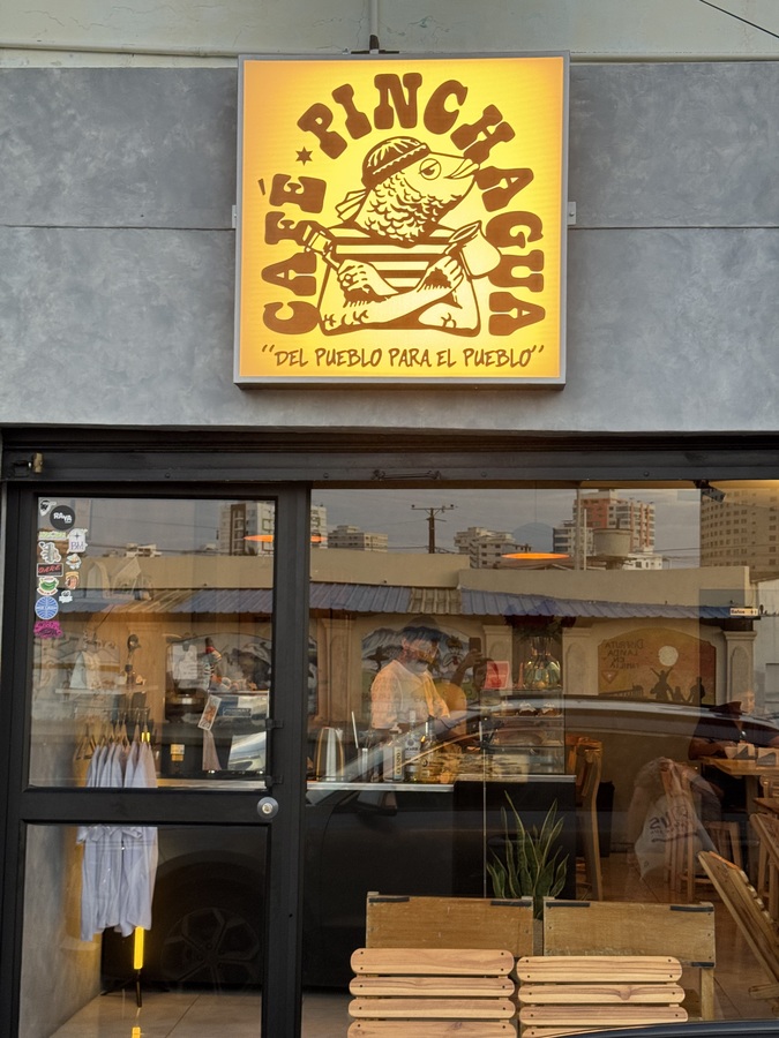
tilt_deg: +5.2
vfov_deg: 39.7
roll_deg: -0.3
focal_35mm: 48
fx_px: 1440
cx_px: 390
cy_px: 519
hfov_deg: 30.3
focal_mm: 6.76
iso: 64
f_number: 1.78
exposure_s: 1/60
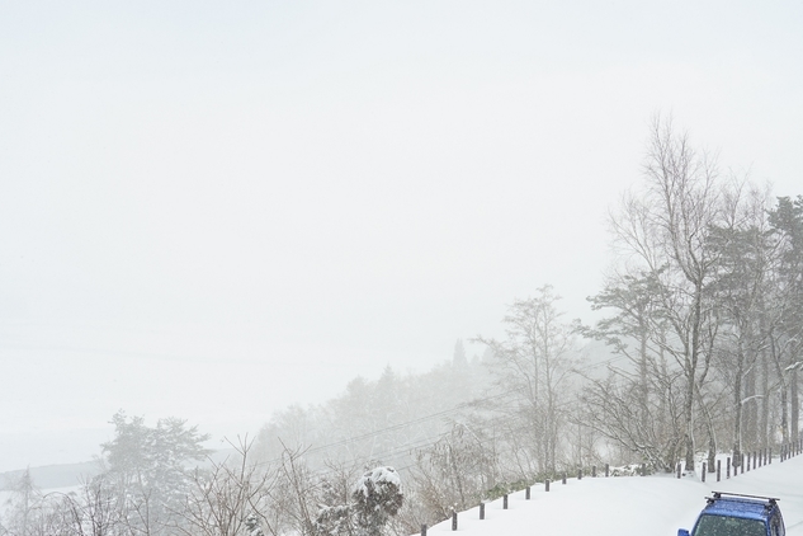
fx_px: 959
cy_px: 319
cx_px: 430
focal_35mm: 43
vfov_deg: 31.1
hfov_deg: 45.4
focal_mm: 34
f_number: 5
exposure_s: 1/1000
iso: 100
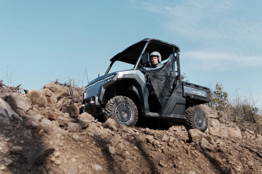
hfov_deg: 56.9
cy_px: 87
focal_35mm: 33
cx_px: 131
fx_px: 242
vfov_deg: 39.7
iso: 200
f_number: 7.1
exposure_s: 1/800
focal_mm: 33.2
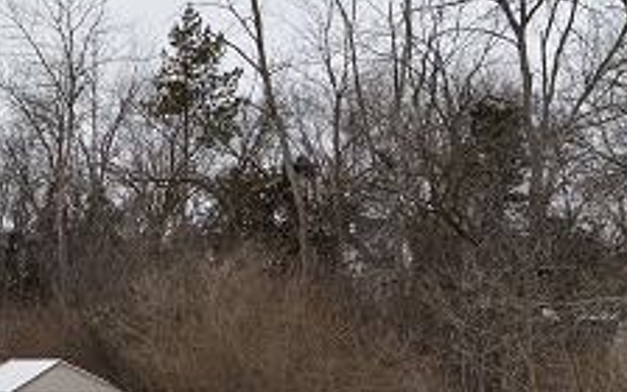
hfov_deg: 27.5
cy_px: 437
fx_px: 1264
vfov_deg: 17.0
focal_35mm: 74
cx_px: 165
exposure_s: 1/200
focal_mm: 18
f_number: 8
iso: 100
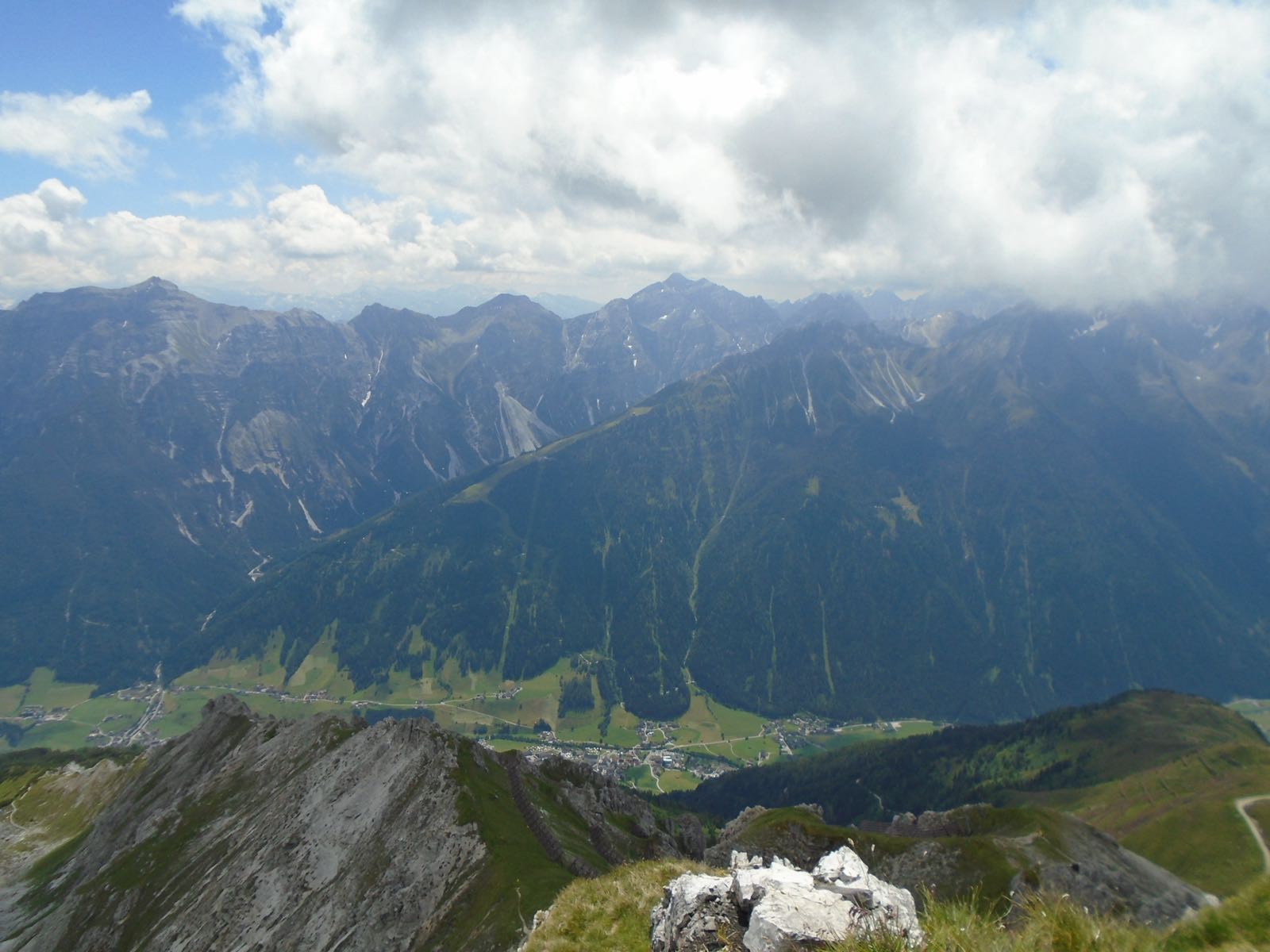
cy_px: 476
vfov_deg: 53.1
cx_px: 635
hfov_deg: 67.3
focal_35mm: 26
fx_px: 954
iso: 100
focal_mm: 4.6
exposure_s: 1/250
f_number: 8
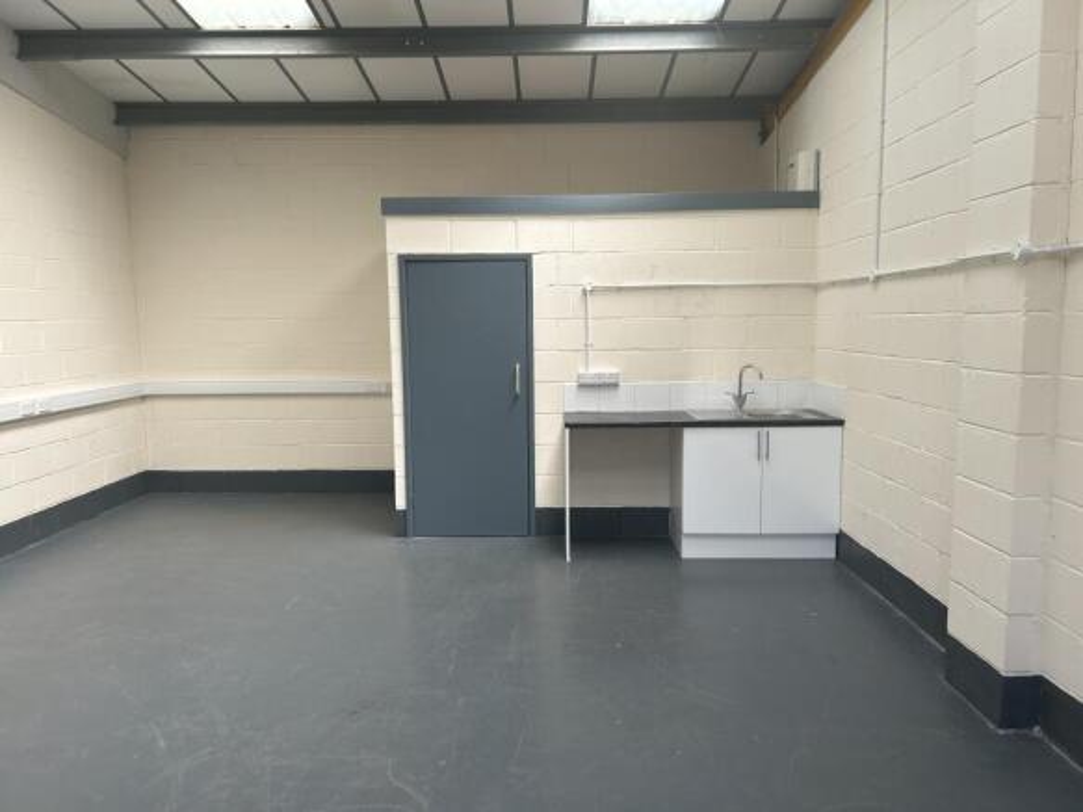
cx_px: 542
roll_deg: +1.4
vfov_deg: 53.0
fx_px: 813
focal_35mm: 26
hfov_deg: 67.3
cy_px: 406
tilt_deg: -6.5
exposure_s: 1/458
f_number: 1.5
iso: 50
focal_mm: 5.7
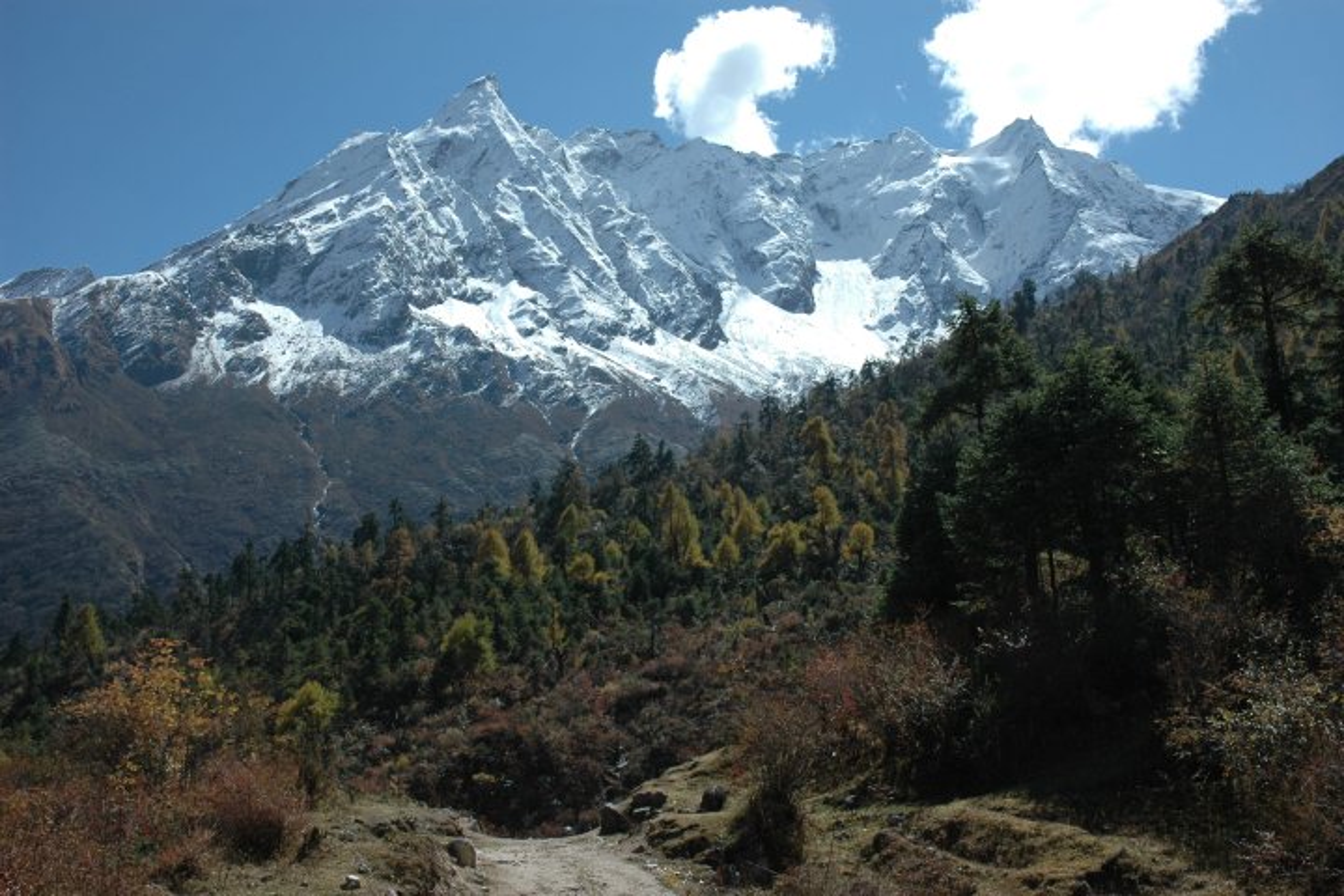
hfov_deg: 47.9
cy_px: 448
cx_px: 672
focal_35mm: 40
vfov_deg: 33.0
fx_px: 1512
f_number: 10
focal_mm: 27
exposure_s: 1/400
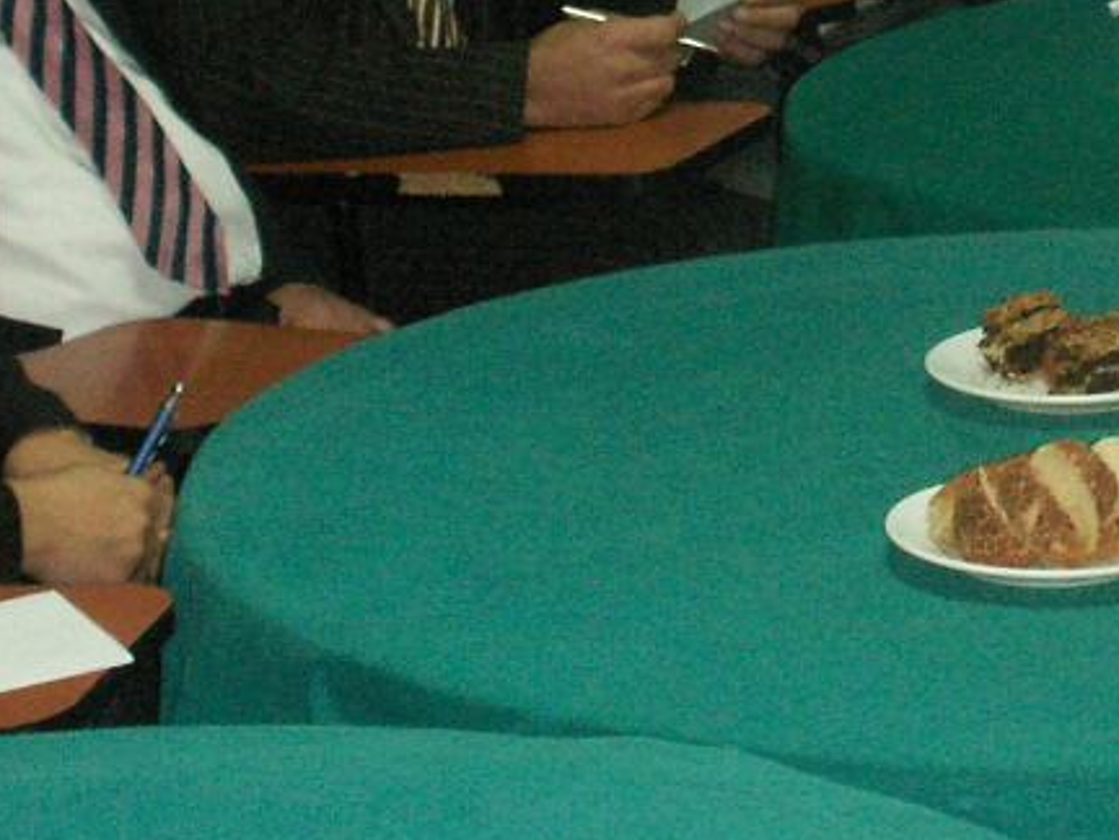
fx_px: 4429
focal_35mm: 137
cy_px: -106
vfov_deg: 10.7
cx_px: 1153
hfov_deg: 14.2
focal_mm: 7.7
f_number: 3.5
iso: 160
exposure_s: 1/40
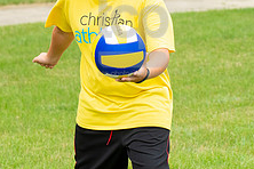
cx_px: 134
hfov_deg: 8.6
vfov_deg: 5.7
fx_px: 1693
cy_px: 37
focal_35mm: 240
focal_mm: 92
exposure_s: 1/1000
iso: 640
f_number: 4.5
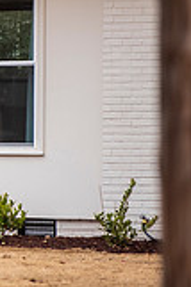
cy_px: 95
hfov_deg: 1.9
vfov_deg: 2.9
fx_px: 5758
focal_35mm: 722
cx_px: -311
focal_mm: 200
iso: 200
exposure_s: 1/640
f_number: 2.8
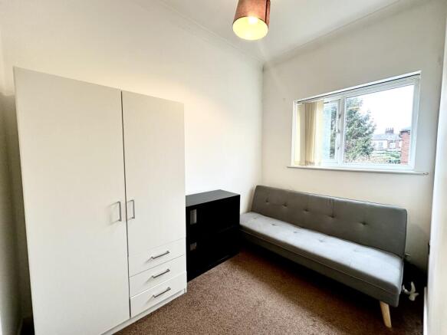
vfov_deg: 85.7
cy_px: 168
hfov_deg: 102.1
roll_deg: +0.1
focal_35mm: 14
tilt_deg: -3.5
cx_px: 224
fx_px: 181
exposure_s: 1/100
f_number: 2.2
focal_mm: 2.22
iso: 160
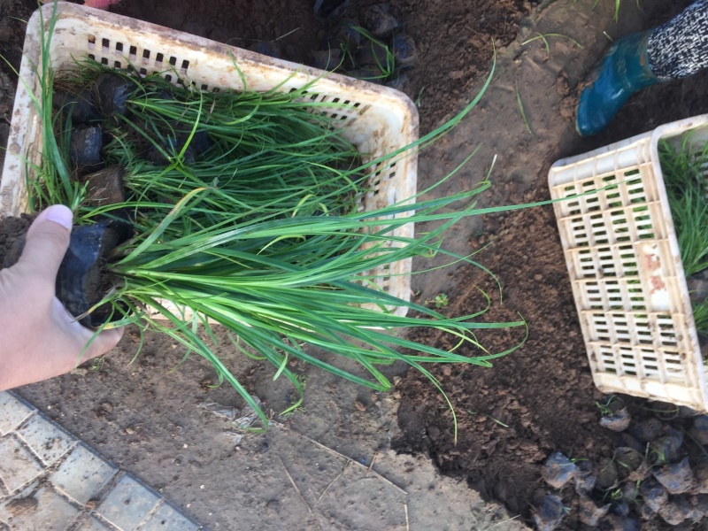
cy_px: 266
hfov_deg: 61.7
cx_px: 354
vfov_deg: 48.2
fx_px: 593
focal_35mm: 29
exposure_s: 1/100
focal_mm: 4.15
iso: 32
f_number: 2.2
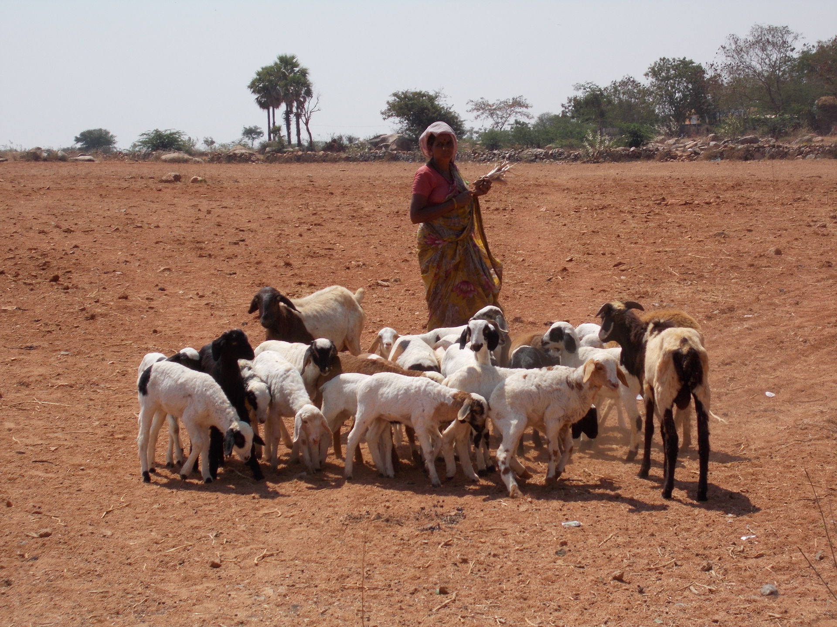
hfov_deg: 22.8
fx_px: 2079
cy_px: 314
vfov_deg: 17.2
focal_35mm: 86
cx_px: 418
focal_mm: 15.4
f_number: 6.3
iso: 80
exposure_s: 1/400
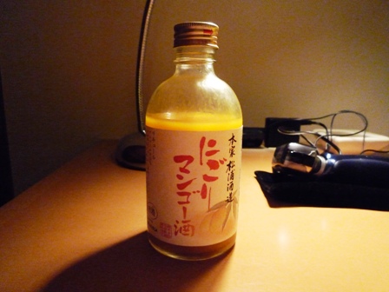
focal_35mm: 25
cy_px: 146
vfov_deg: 54.9
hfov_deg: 69.4
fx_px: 281
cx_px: 194
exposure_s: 1/50
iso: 800
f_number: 2.8
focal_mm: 4.4
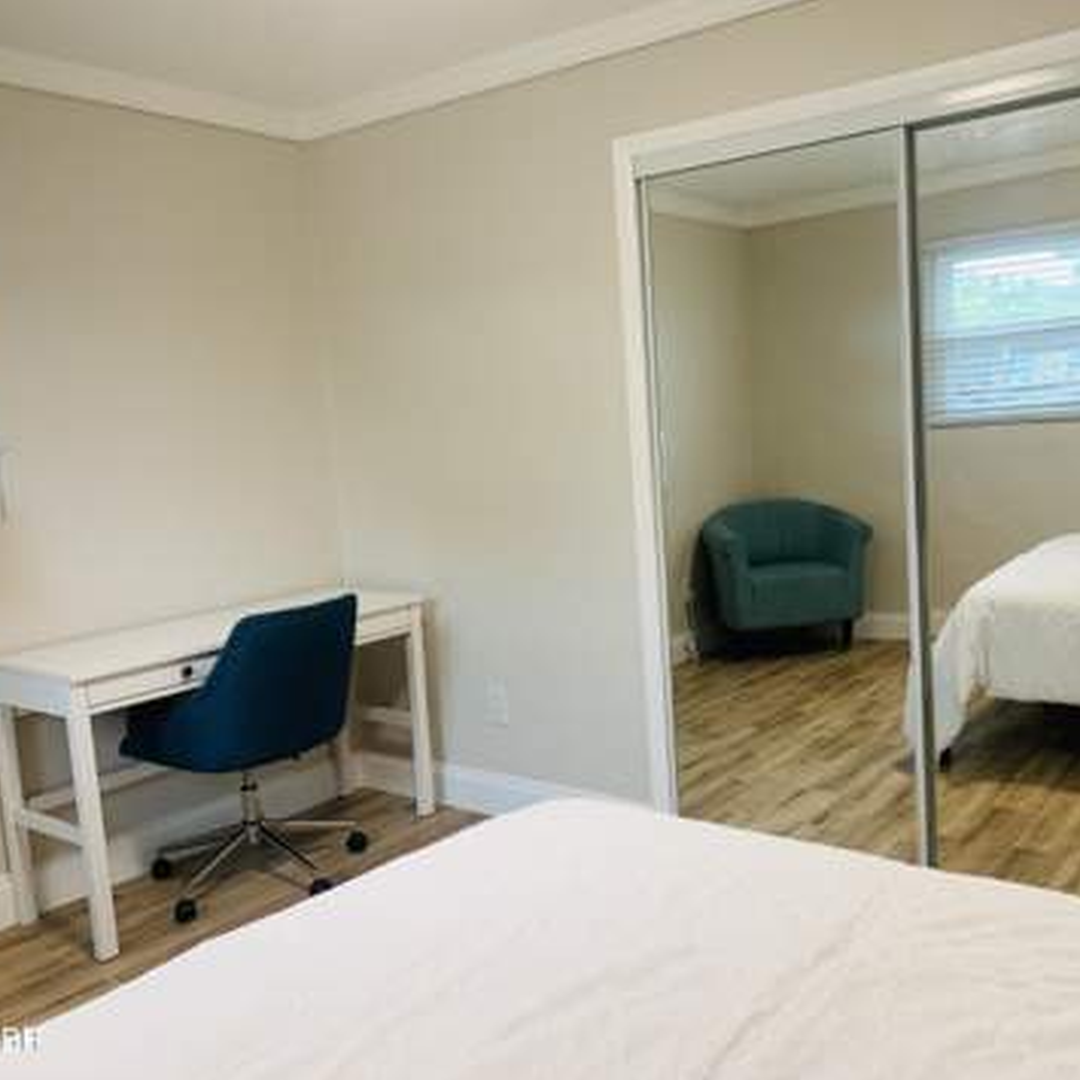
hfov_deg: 52.4
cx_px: 605
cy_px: 540
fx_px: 1094
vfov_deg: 52.5
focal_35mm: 31
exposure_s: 1/60
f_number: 1.8
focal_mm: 4.25
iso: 100
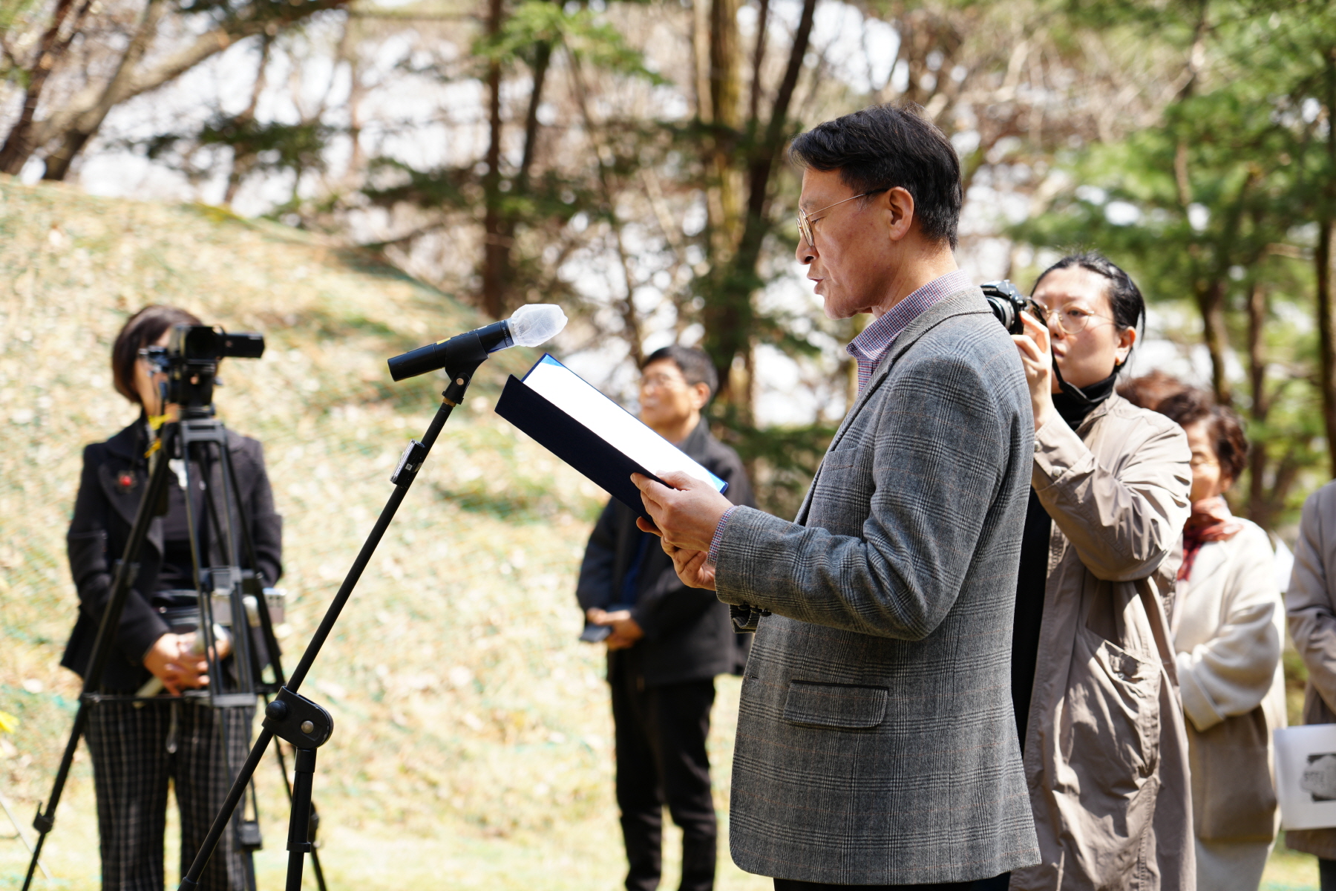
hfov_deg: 19.5
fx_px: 3896
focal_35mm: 105
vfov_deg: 13.0
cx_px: 668
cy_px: 446
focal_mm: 105
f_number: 4.5
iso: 200
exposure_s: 1/200
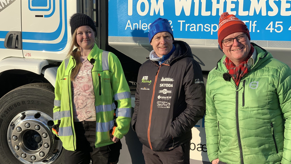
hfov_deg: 36.6
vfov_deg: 21.1
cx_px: 146
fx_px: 440
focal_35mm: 57
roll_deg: +1.1
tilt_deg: -5.5
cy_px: 93
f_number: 2.4
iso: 16
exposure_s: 1/786
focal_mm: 6
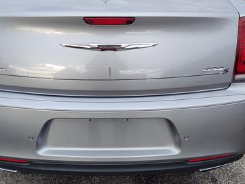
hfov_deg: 45.7
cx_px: 107
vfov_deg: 34.5
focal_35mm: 41
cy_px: 49
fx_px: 290
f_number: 1.88
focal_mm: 5.56
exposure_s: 1/594
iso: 100
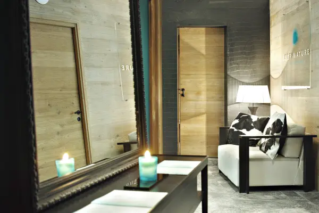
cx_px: 160
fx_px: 399
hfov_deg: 43.6
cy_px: 106
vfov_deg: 29.9
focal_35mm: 45
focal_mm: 30
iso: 100
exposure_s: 1/1.67
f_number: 2.8
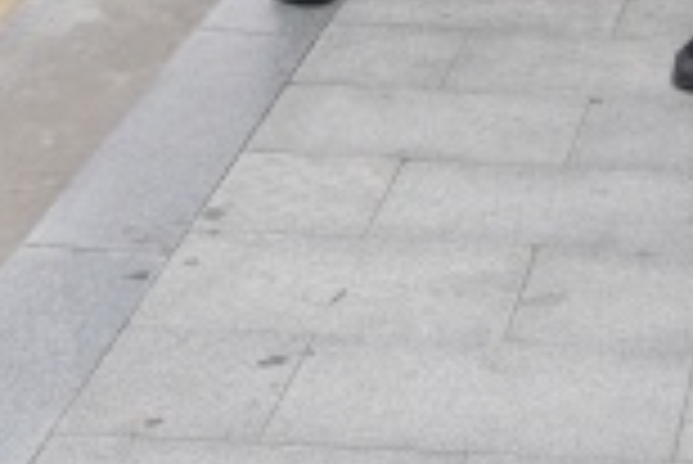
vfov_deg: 9.0
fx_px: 2717
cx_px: 842
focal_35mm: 141
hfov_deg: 14.1
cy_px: -543
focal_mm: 31
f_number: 5.6
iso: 200
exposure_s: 1/320
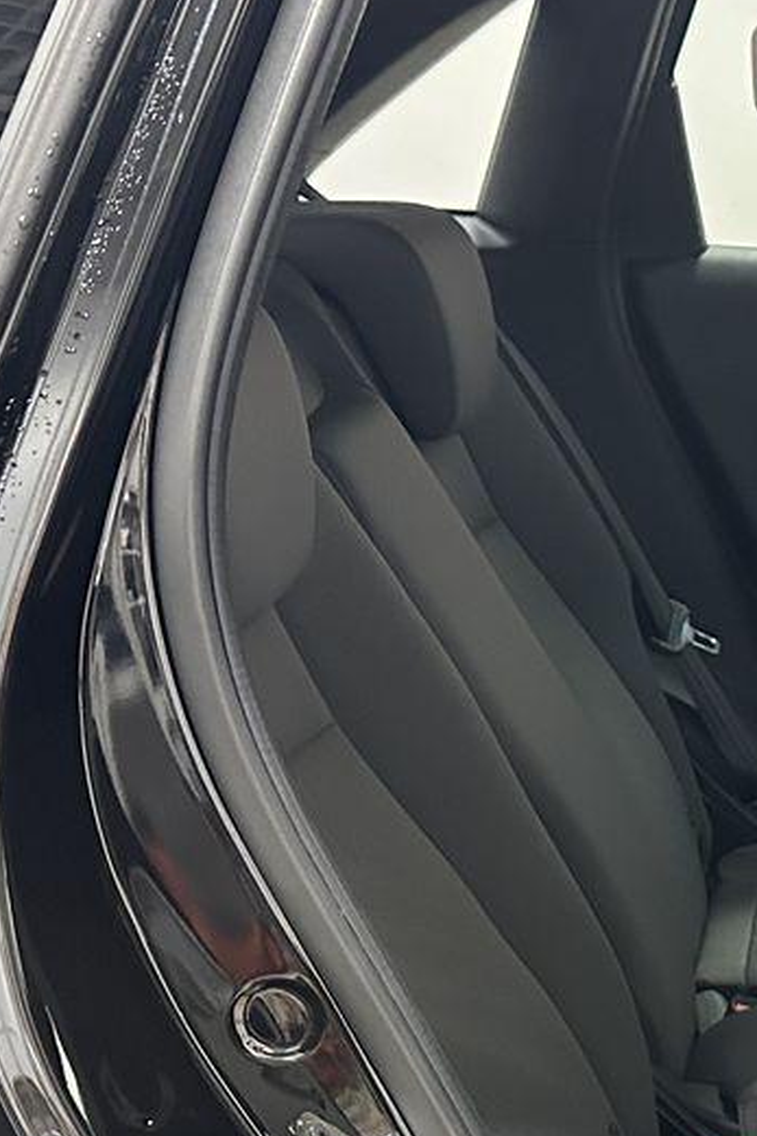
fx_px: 2178
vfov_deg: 28.9
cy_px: 837
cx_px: 1141
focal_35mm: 69
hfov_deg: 17.7
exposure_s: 1/50
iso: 1000
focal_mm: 6.86
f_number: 1.78
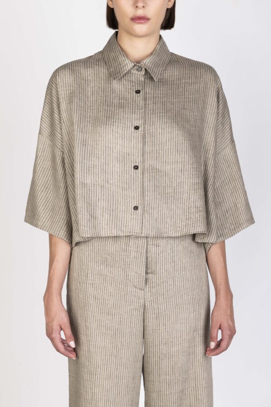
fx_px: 790
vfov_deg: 28.8
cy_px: 204
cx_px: 136
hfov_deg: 19.5
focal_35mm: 70
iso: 100
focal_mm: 70
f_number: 10
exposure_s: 1/160
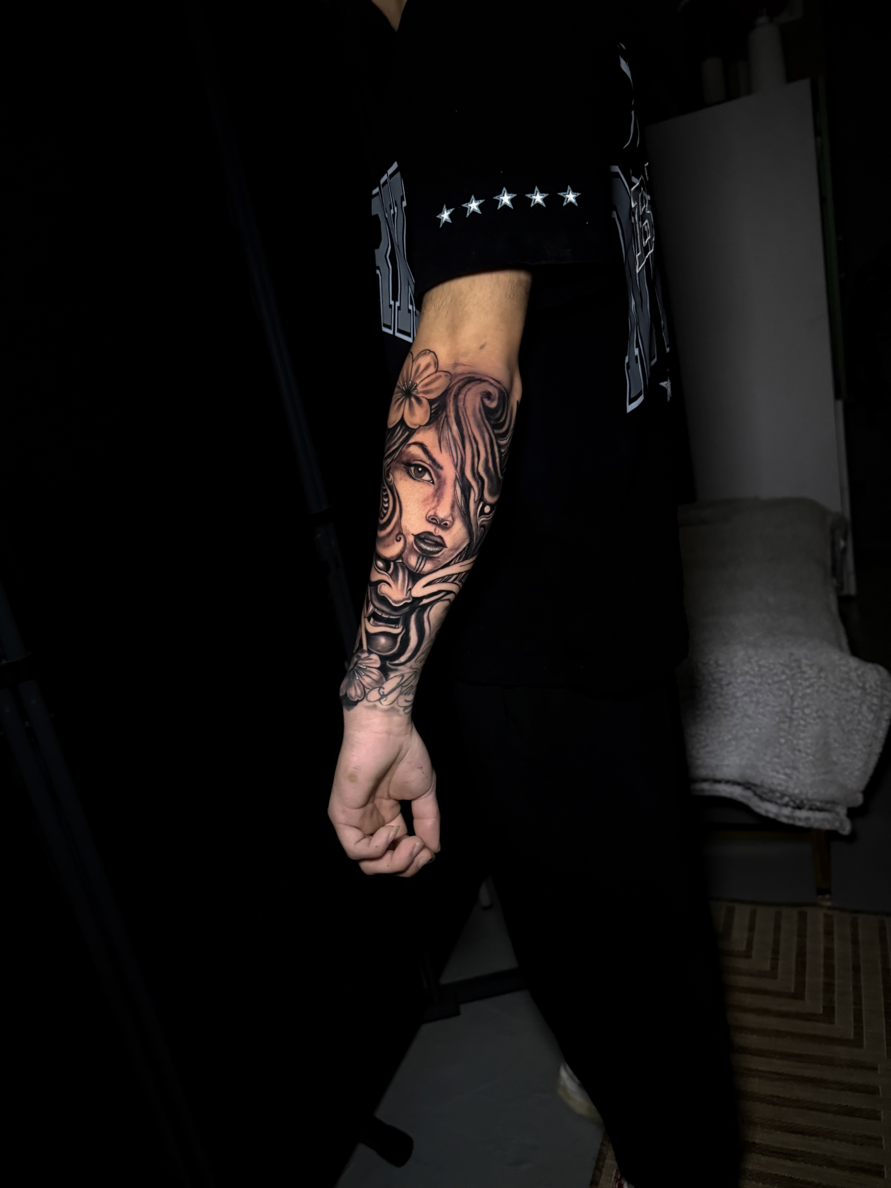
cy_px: 594
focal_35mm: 24
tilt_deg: -14.8
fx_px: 824
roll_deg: +12.2
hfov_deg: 56.8
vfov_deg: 71.6
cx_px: 446
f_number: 1.78
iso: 1600
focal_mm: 6.76
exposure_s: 1/24
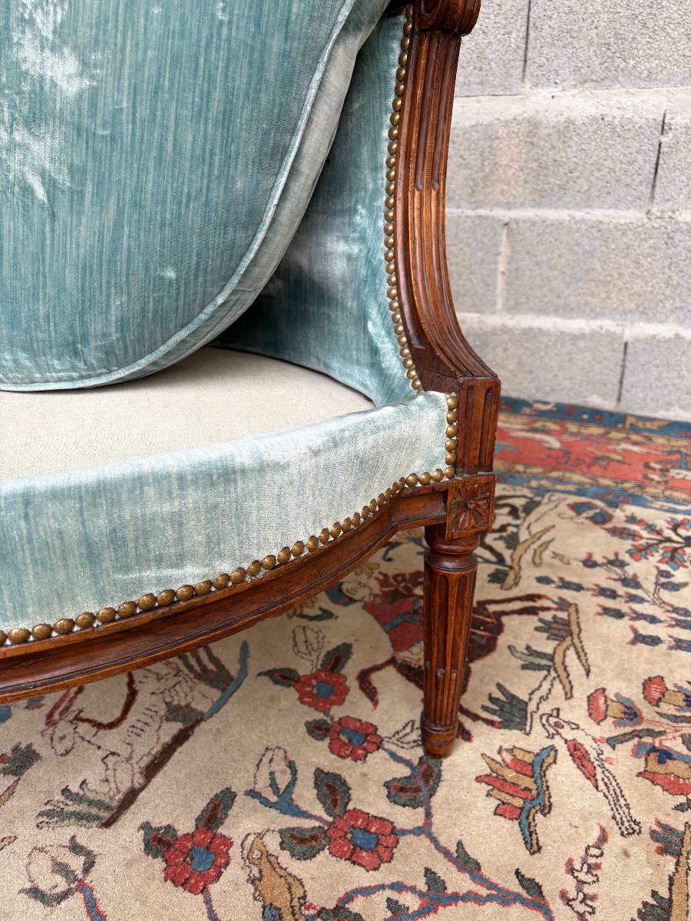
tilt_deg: -22.7
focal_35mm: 26
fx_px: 692
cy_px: 460
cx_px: 346
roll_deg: -0.9
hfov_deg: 53.1
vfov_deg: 67.3
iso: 32
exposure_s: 1/161
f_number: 1.6
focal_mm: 5.96
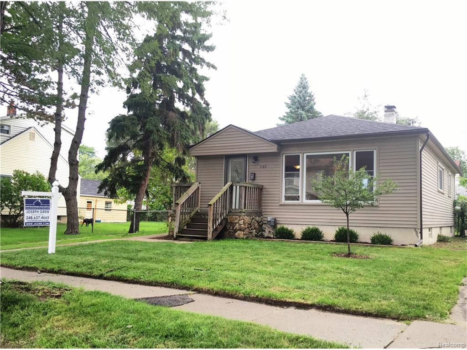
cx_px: 234
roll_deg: -2.0
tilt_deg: +4.4
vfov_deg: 48.2
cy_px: 175
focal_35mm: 29
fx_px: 391
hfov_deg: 61.7
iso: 40
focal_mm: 4.15
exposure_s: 1/120
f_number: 2.2
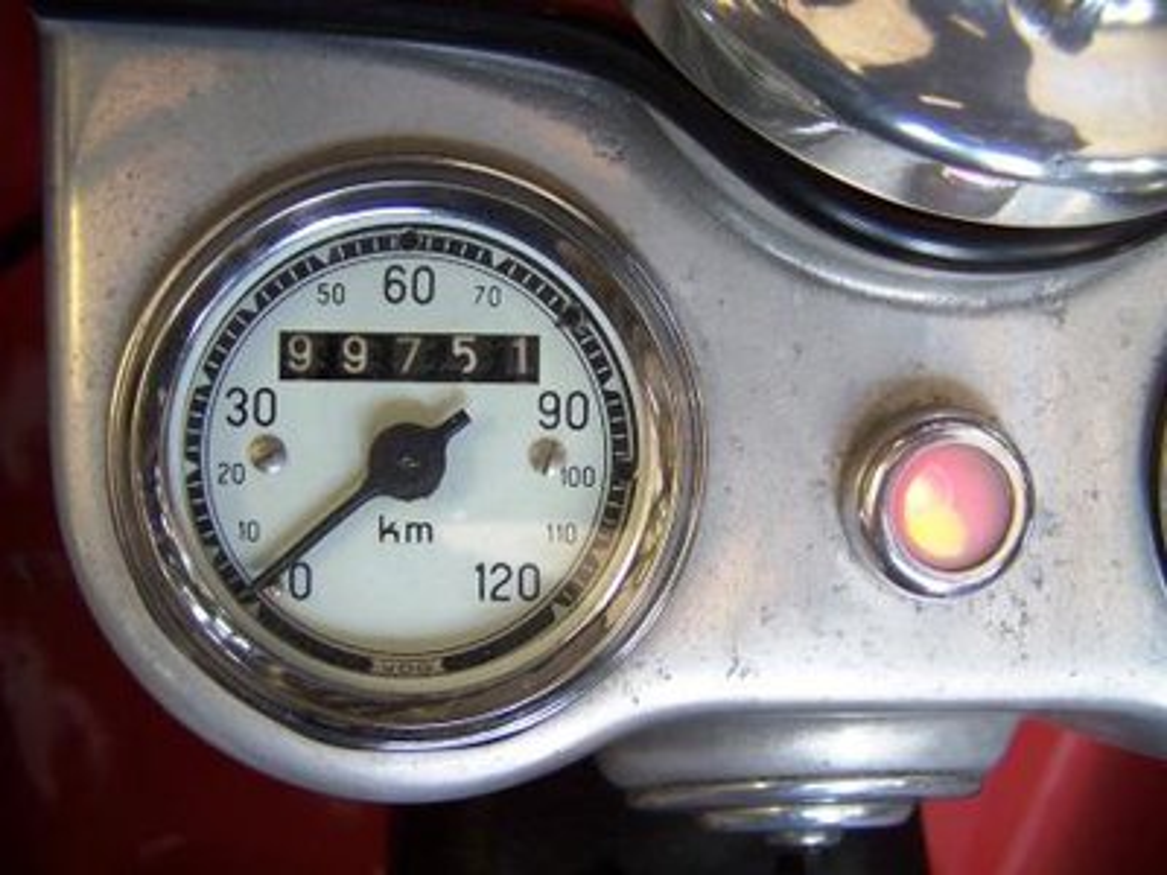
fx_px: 1281
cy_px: 438
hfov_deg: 49.0
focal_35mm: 38
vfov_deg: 37.7
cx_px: 584
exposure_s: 1/30
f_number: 2.8
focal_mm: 6.3
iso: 140
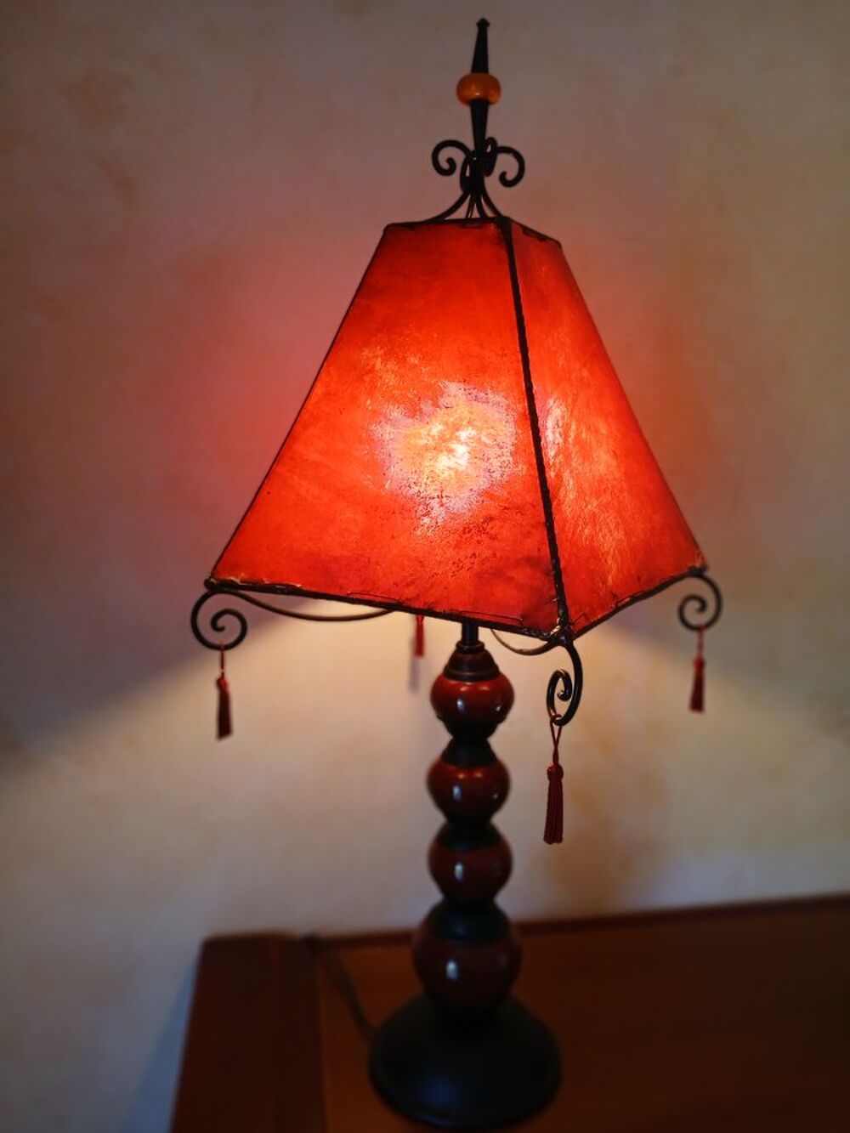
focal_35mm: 26
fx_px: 851
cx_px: 425
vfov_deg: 67.3
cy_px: 566
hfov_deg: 53.1
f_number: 1.8
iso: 160
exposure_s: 1/60
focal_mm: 3.98
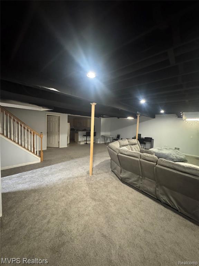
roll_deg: -2.2
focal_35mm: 14
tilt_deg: -3.6
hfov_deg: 85.7
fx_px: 107
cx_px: 100
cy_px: 133
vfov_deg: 102.1
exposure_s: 1/40
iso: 1250
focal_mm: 2.22
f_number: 2.2
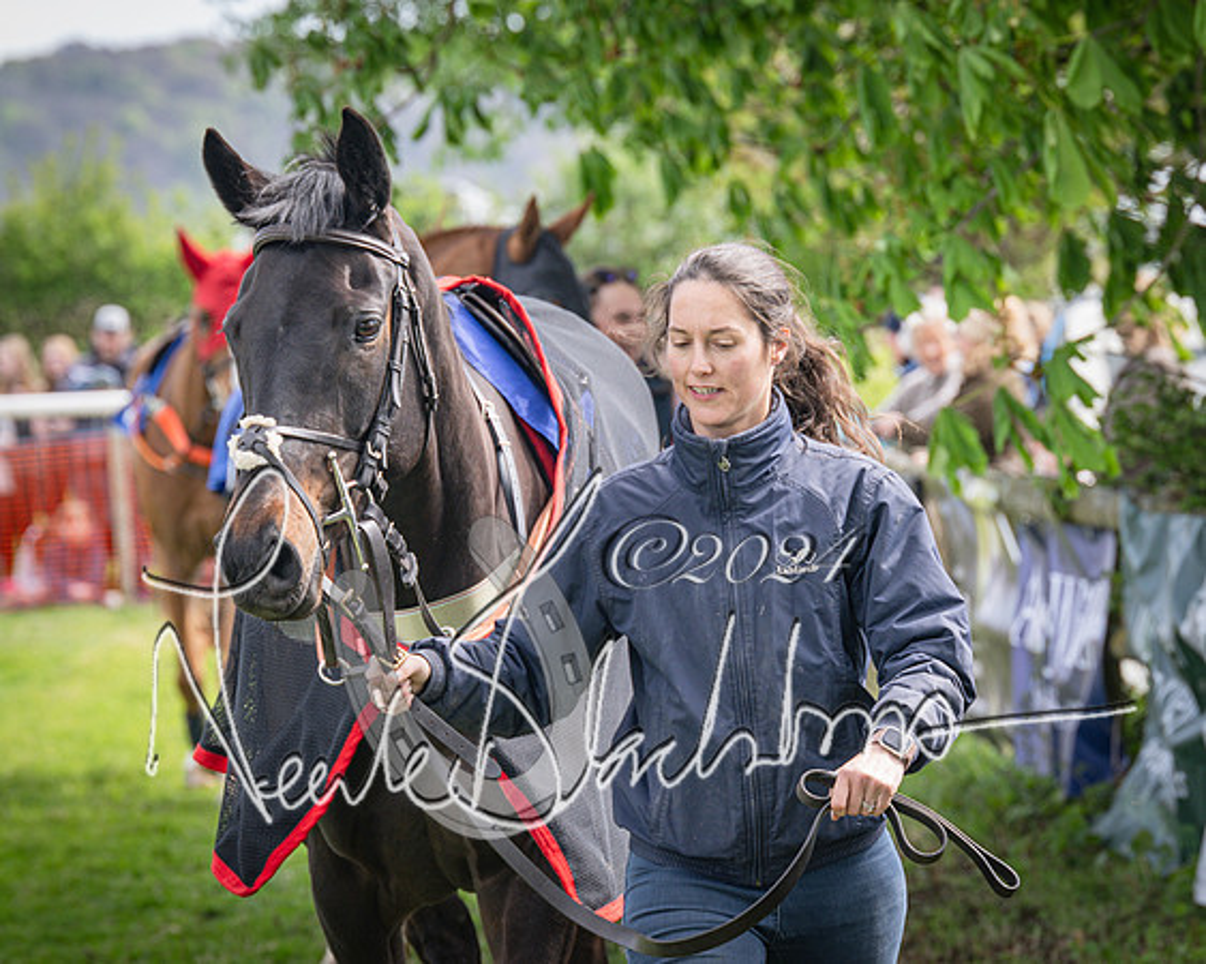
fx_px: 7661
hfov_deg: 9.0
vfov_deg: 7.2
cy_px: 430
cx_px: 674
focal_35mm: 215
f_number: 5
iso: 200
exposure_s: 1/320
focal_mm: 115
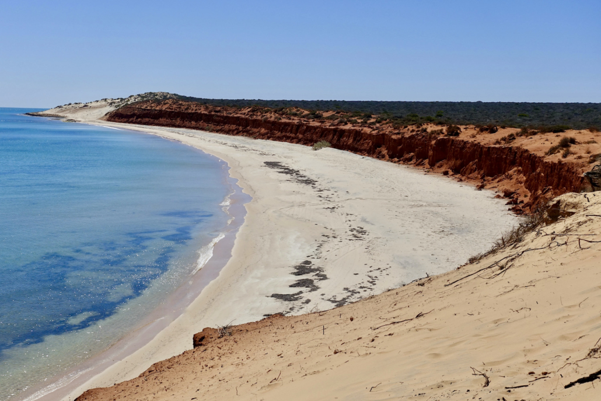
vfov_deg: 28.7
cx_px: 300
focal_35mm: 47
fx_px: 785
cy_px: 200
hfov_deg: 41.9
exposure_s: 1/200
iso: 125
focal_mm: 17.06
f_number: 5.6
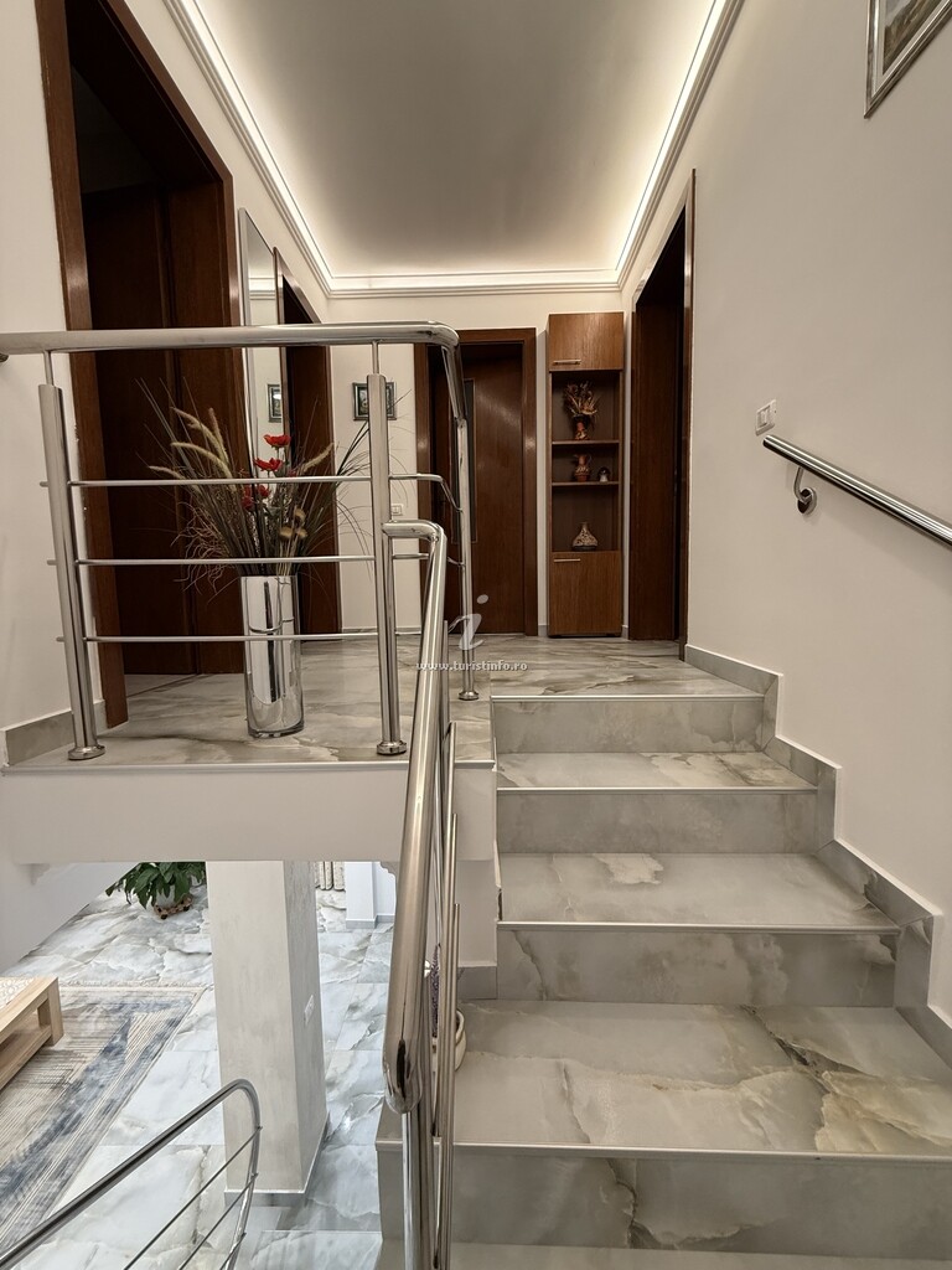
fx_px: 513
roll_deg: +0.2
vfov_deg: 102.1
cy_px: 635
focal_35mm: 14
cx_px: 476
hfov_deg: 85.7
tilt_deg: -4.6
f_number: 2.2
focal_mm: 2.22
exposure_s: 1/50
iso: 200
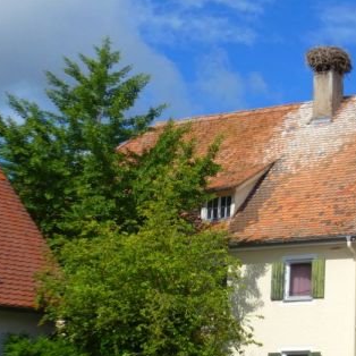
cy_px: 218
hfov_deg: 21.8
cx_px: 466
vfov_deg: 24.3
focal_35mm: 71
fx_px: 826
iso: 80
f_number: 4
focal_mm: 5
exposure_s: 1/1000
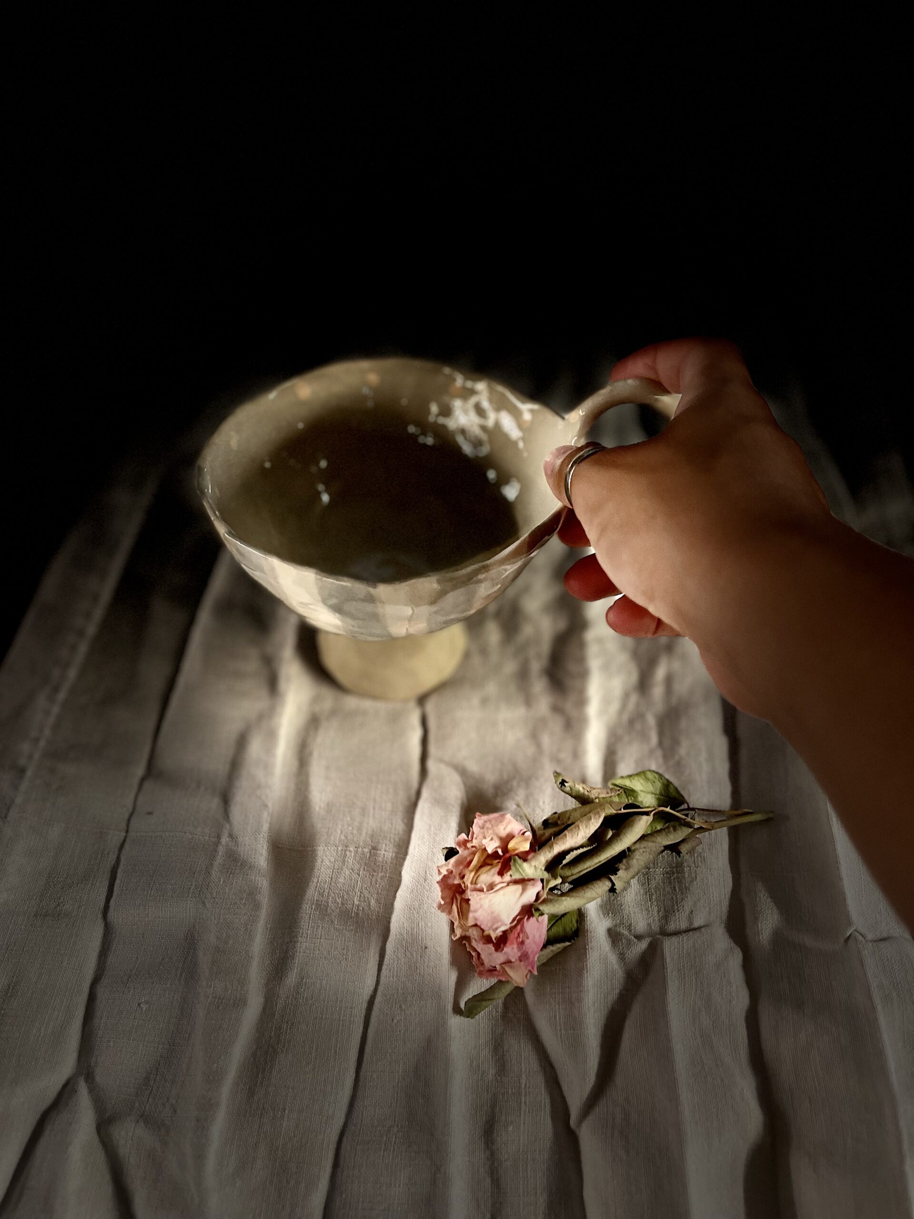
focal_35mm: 26
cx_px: 457
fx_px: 915
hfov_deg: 53.1
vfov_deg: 67.3
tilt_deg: -47.9
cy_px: 610
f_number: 1.6
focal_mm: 5.1
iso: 500
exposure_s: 1/37
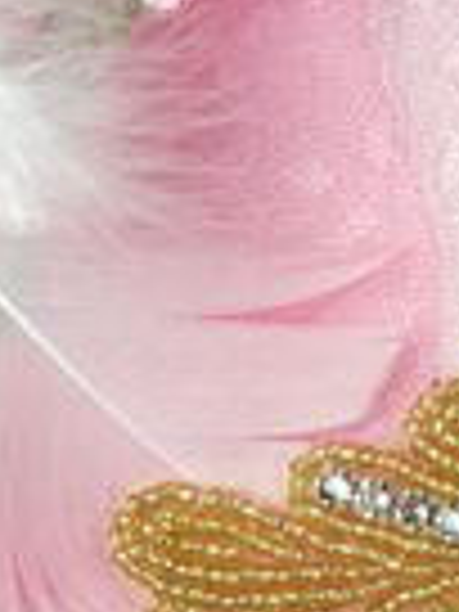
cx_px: 788
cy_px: 398
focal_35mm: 126
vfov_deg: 15.6
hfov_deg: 11.1
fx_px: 2228
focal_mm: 6.5
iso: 80
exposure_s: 1/350
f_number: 4.1
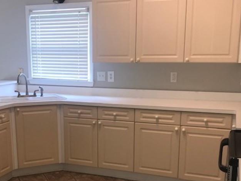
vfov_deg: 31.1
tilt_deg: -13.2
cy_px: 129
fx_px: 320
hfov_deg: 41.2
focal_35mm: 46
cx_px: 104
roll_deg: -0.4
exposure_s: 1/30
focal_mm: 3.99
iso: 32
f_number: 1.8
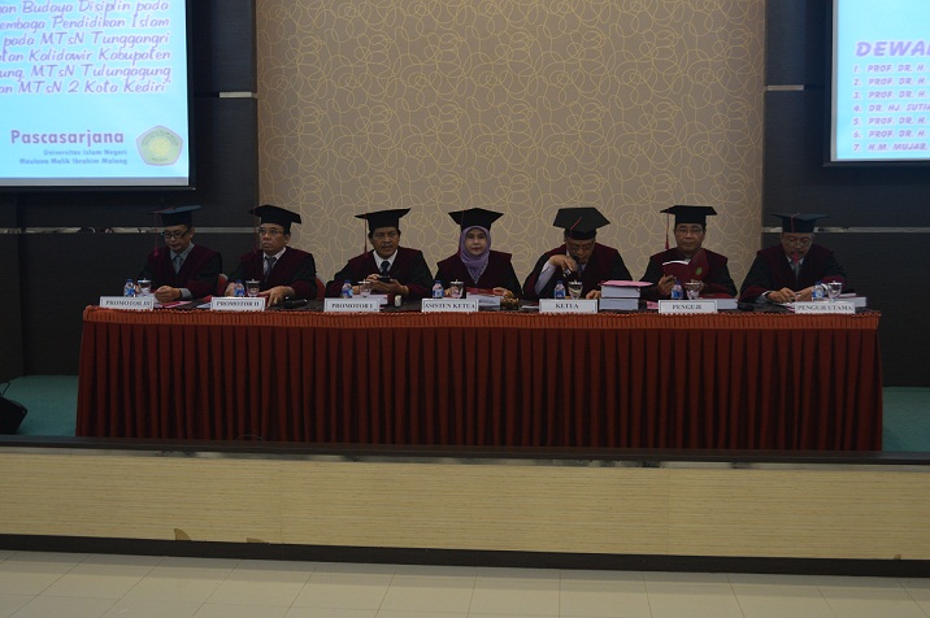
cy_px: 309
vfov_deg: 34.1
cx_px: 465
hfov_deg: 49.6
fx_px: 1007
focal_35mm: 39
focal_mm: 26
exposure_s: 1/15
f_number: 4.2
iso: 640
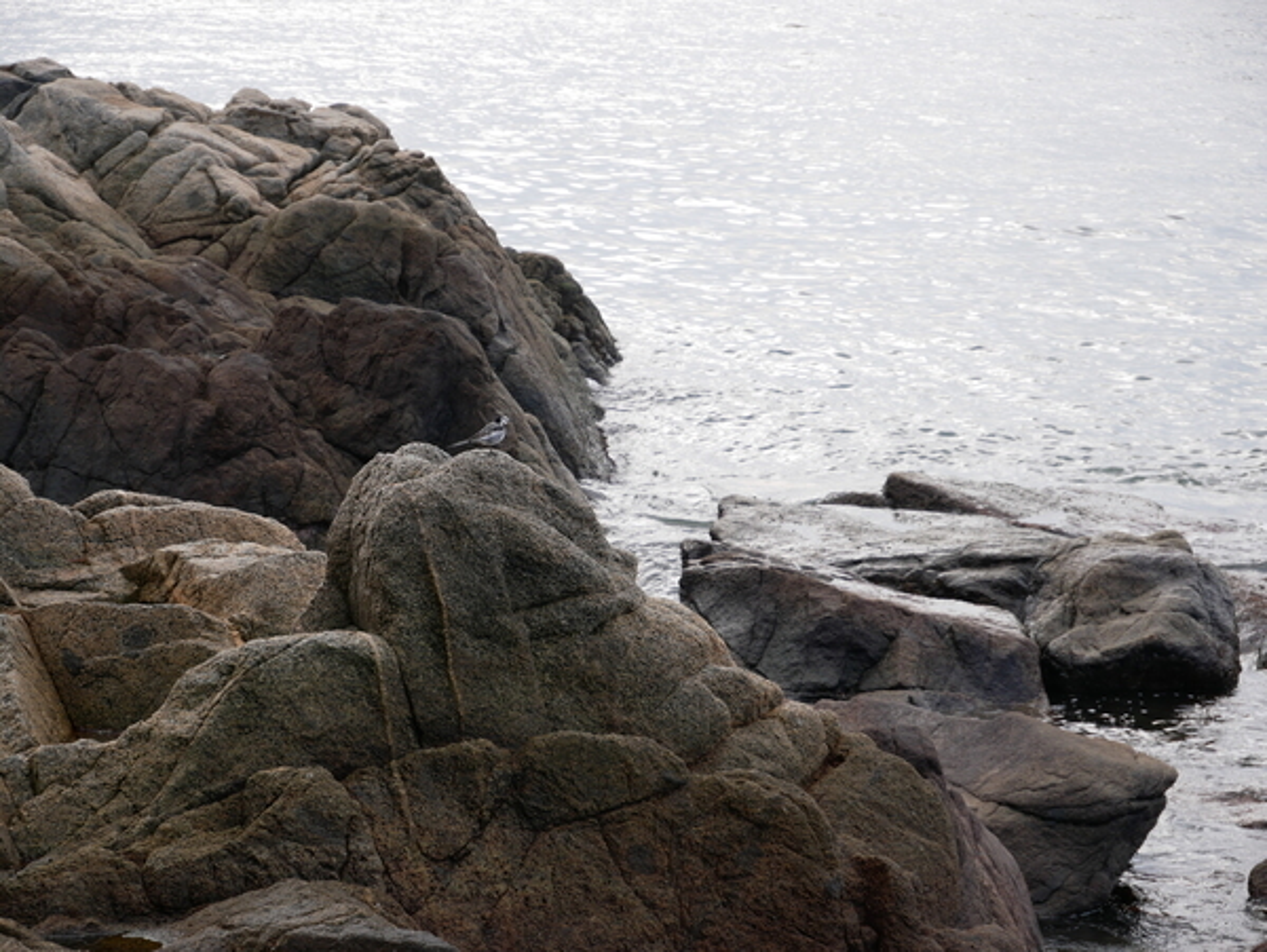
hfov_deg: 16.4
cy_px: 476
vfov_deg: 12.4
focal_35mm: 120
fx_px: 4396
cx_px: 634
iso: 200
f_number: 6.3
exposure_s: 1/250
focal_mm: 60
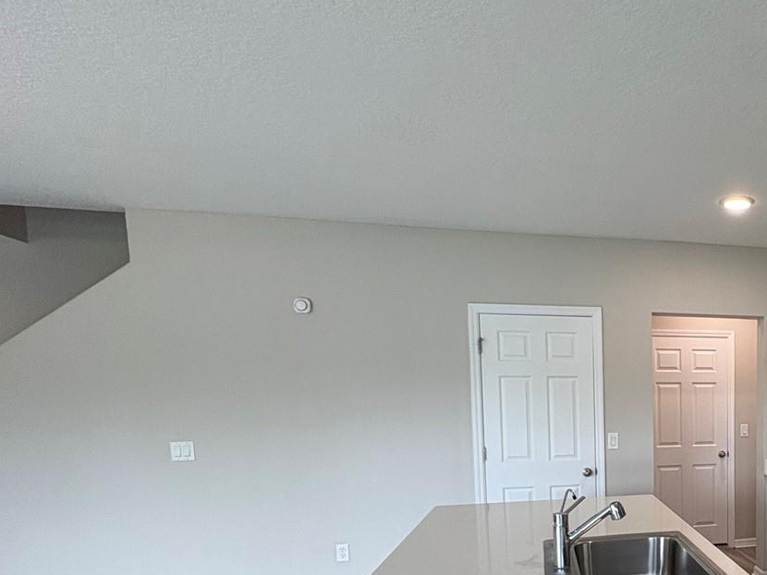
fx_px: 598
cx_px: 703
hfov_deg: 55.7
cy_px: 454
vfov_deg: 48.6
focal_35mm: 27
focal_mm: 2.22
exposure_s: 1/120
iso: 200
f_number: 2.2
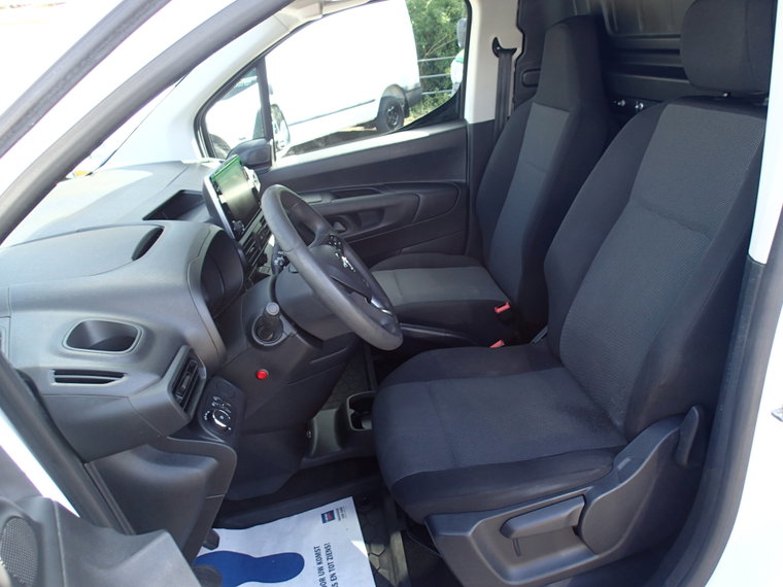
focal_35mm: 25
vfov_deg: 54.9
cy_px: 294
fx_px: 565
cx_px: 392
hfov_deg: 69.4
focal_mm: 4.5
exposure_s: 1/60
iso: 100
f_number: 2.8
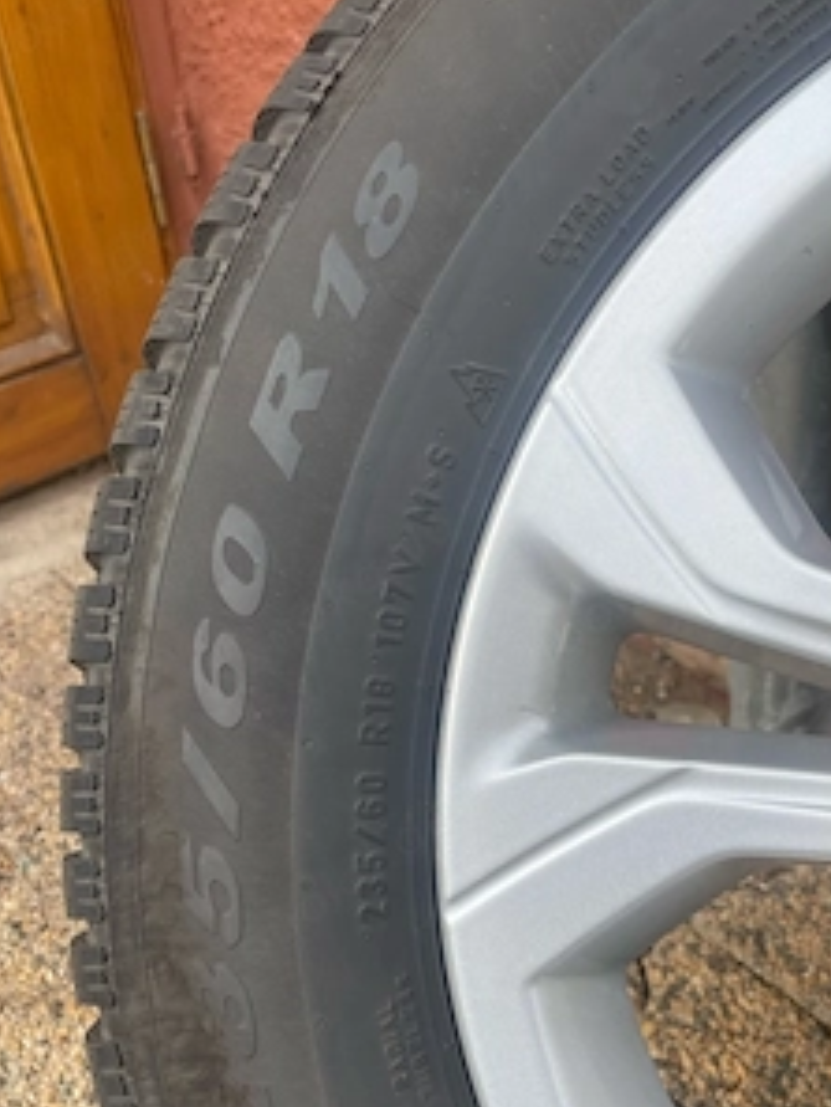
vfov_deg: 52.4
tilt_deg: -37.0
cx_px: 425
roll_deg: +5.8
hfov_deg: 40.7
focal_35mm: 35
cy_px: 634
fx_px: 1119
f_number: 1.6
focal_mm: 4.2
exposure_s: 1/690
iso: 32
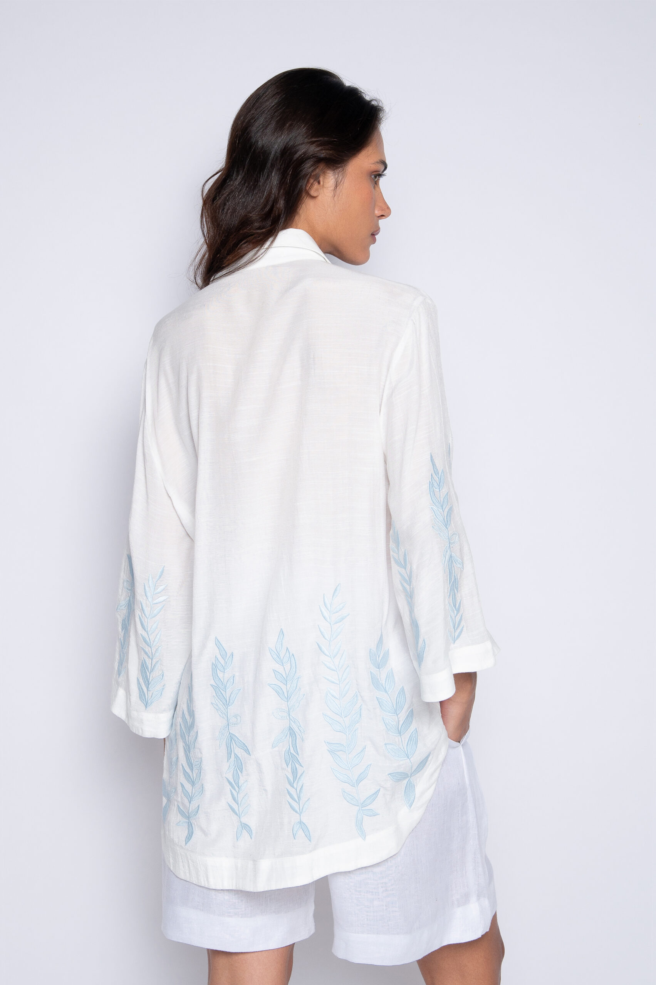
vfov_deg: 48.5
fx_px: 1095
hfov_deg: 33.4
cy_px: 492
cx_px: 328
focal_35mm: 40
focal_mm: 40
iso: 320
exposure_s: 1/200
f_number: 6.3
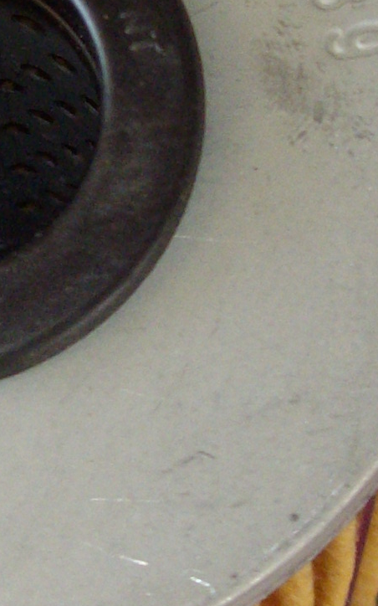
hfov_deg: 8.1
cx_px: 22
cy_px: 12
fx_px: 2672
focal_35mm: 162
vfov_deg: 12.8
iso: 160
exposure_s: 1/50
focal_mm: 6
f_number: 2.7
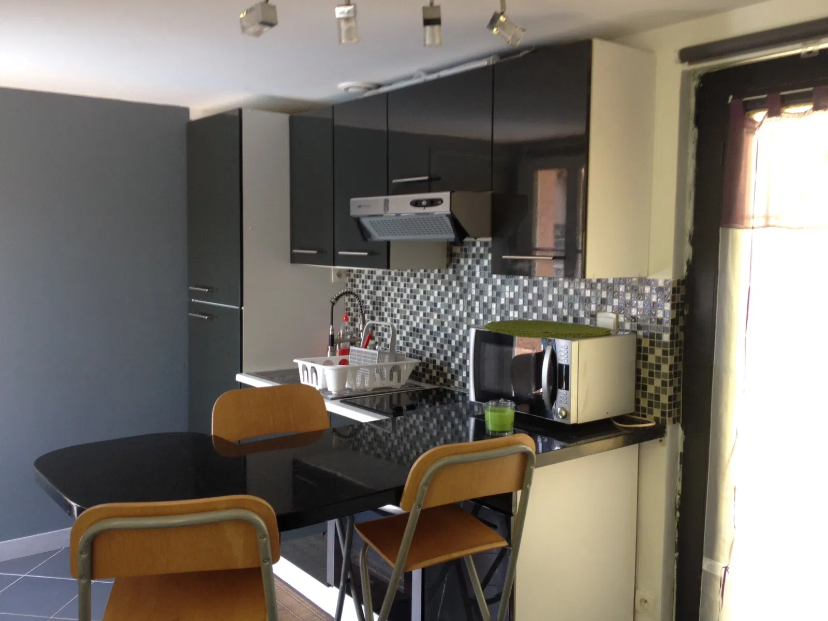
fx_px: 837
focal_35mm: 35
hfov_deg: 52.6
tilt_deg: -5.8
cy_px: 310
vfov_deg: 40.7
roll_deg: -1.1
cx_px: 414
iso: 50
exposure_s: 1/20
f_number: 2.4
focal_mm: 4.28
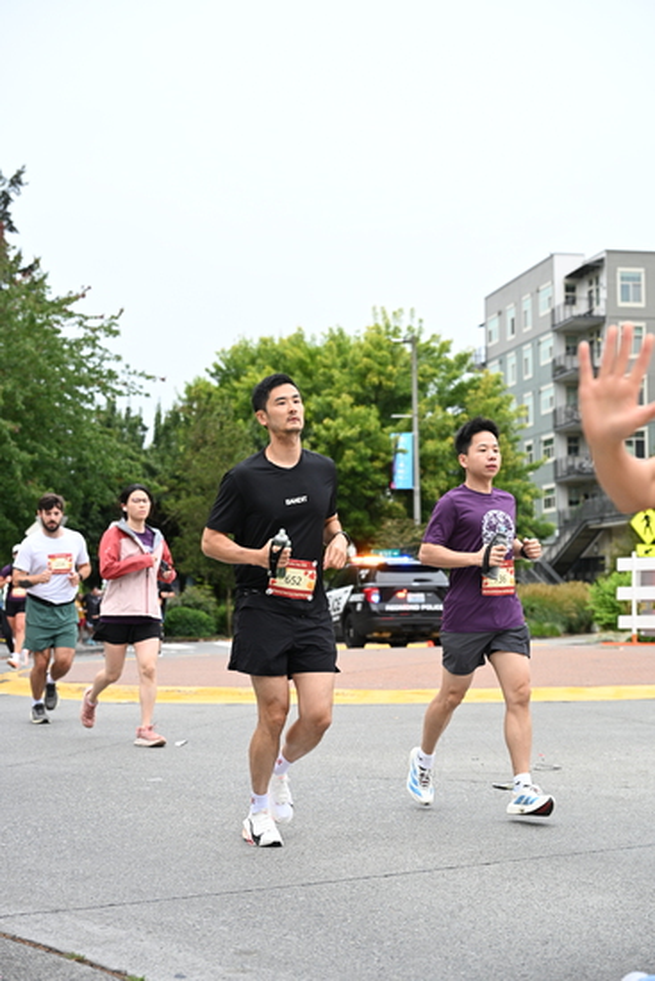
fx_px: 1555
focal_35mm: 57
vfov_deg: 35.0
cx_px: 328
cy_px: 490
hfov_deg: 23.8
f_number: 4
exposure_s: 1/800
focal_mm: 57
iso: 1600
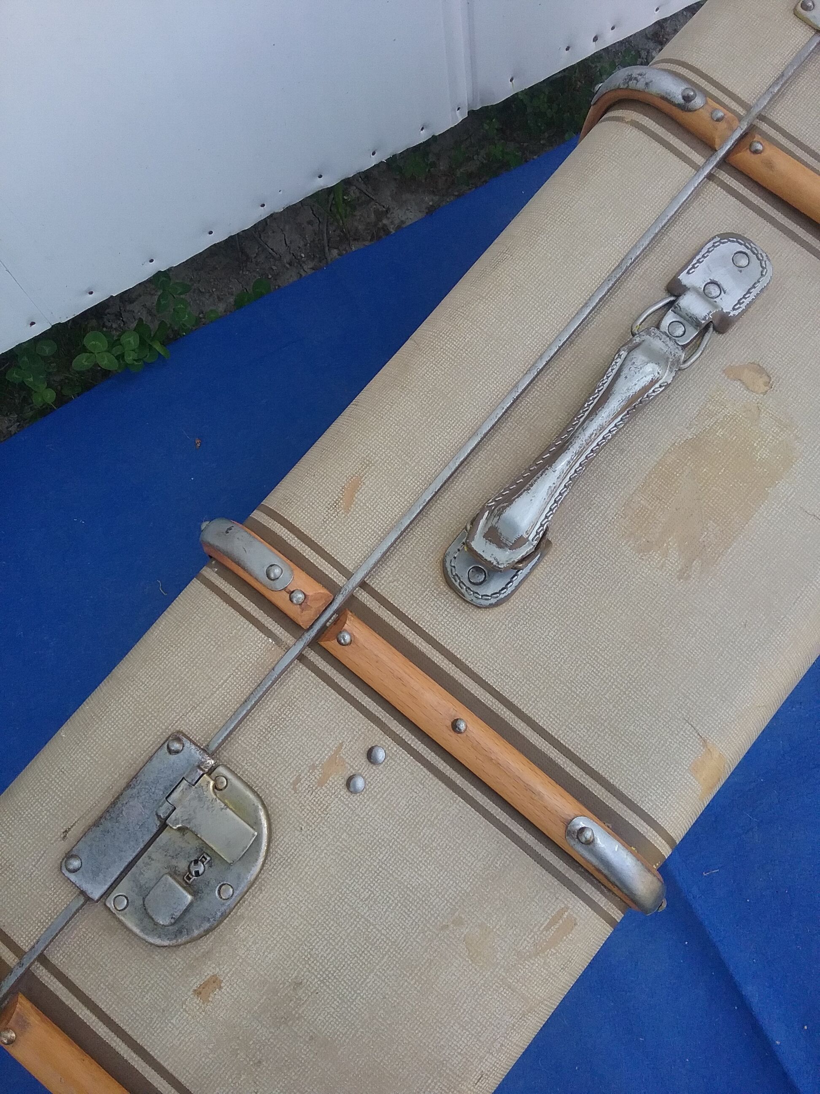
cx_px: 410
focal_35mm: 31
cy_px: 547
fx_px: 979
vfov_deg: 58.4
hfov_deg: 45.4
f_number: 2.2
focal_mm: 3.3
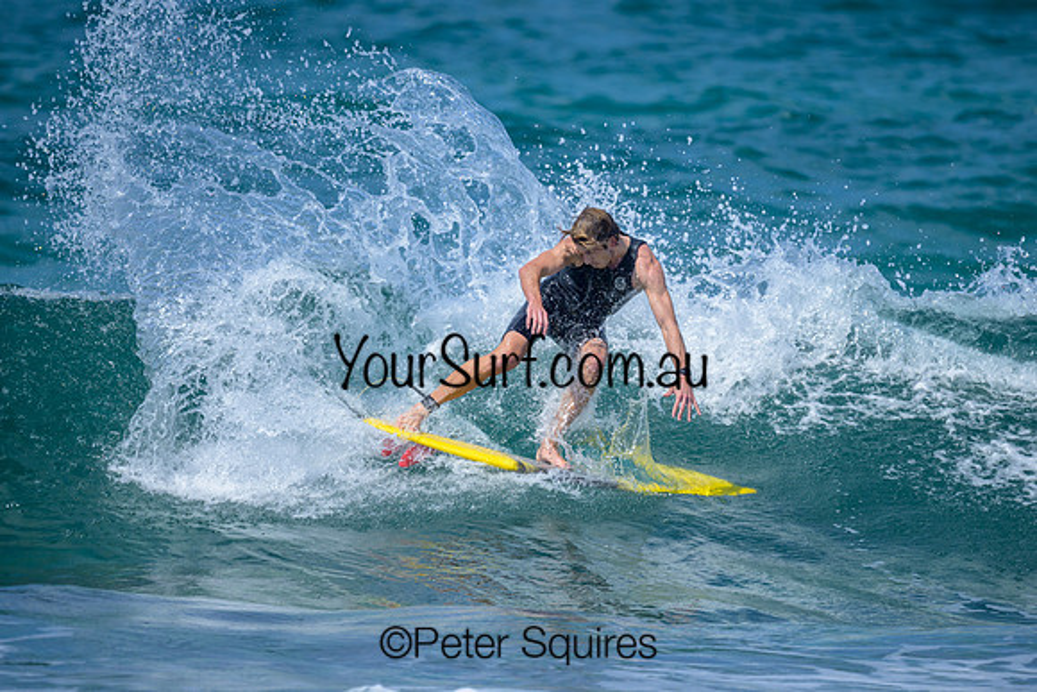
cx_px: 583
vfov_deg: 1.5
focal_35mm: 899
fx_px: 25913
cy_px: 389
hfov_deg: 2.3
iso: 360
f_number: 6.3
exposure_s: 1/2500
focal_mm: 800
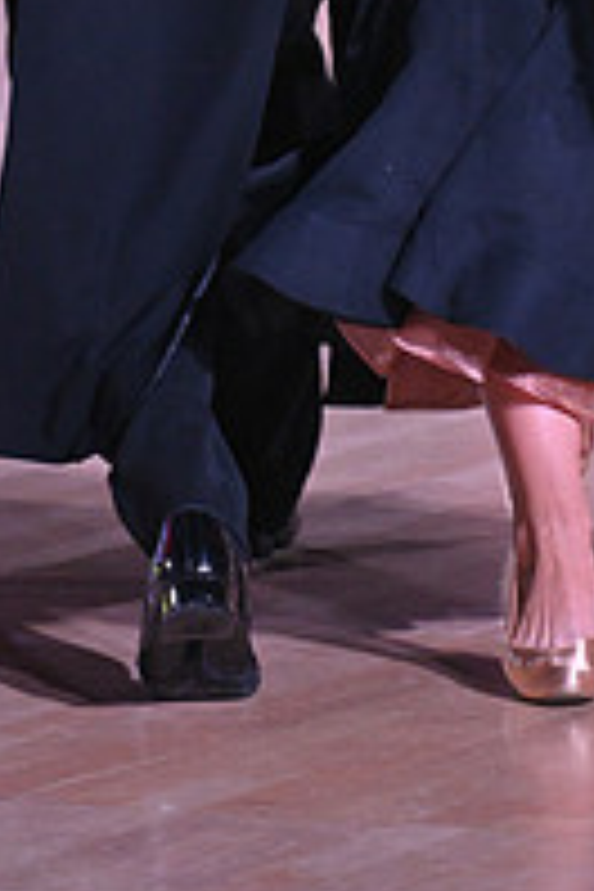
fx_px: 9083
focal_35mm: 367
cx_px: 245
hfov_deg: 3.7
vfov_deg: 5.6
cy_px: -374
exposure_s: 1/400
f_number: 4
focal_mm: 125
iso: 3200
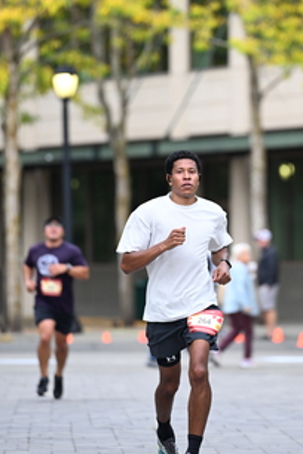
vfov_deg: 5.7
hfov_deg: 3.8
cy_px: 172
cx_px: 228
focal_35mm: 359
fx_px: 4532
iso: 1000
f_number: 2.8
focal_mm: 200
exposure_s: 1/1600
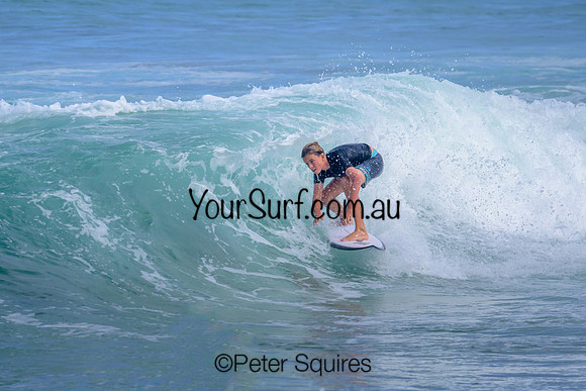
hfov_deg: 3.7
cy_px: 125
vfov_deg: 2.5
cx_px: 346
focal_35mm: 558
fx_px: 9078
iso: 560
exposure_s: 1/2000
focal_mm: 410
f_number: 11
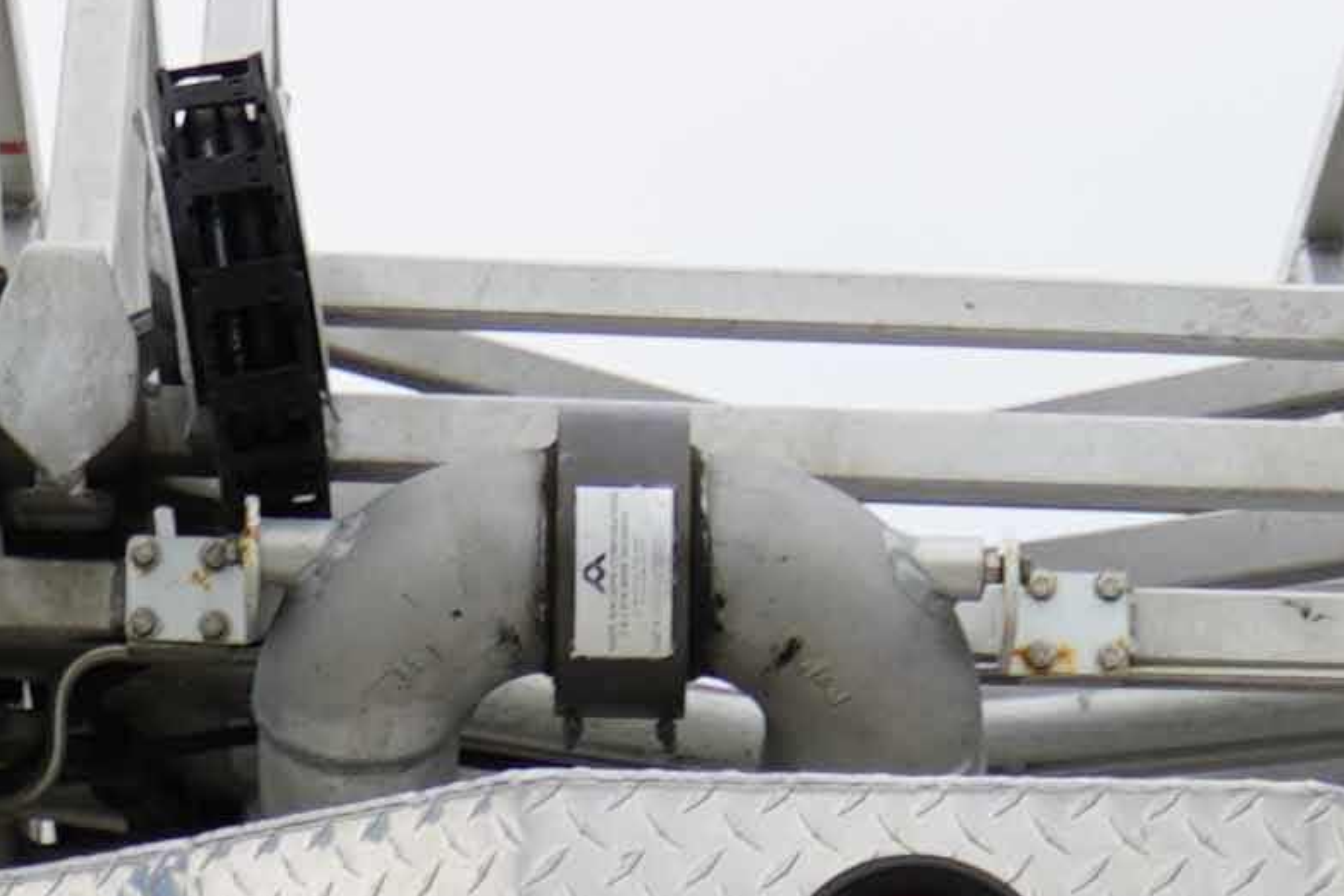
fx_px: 11162
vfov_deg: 4.3
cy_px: 3121
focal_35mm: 299
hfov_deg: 6.9
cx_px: 1126
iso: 100
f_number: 8
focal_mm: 26
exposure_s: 1/100
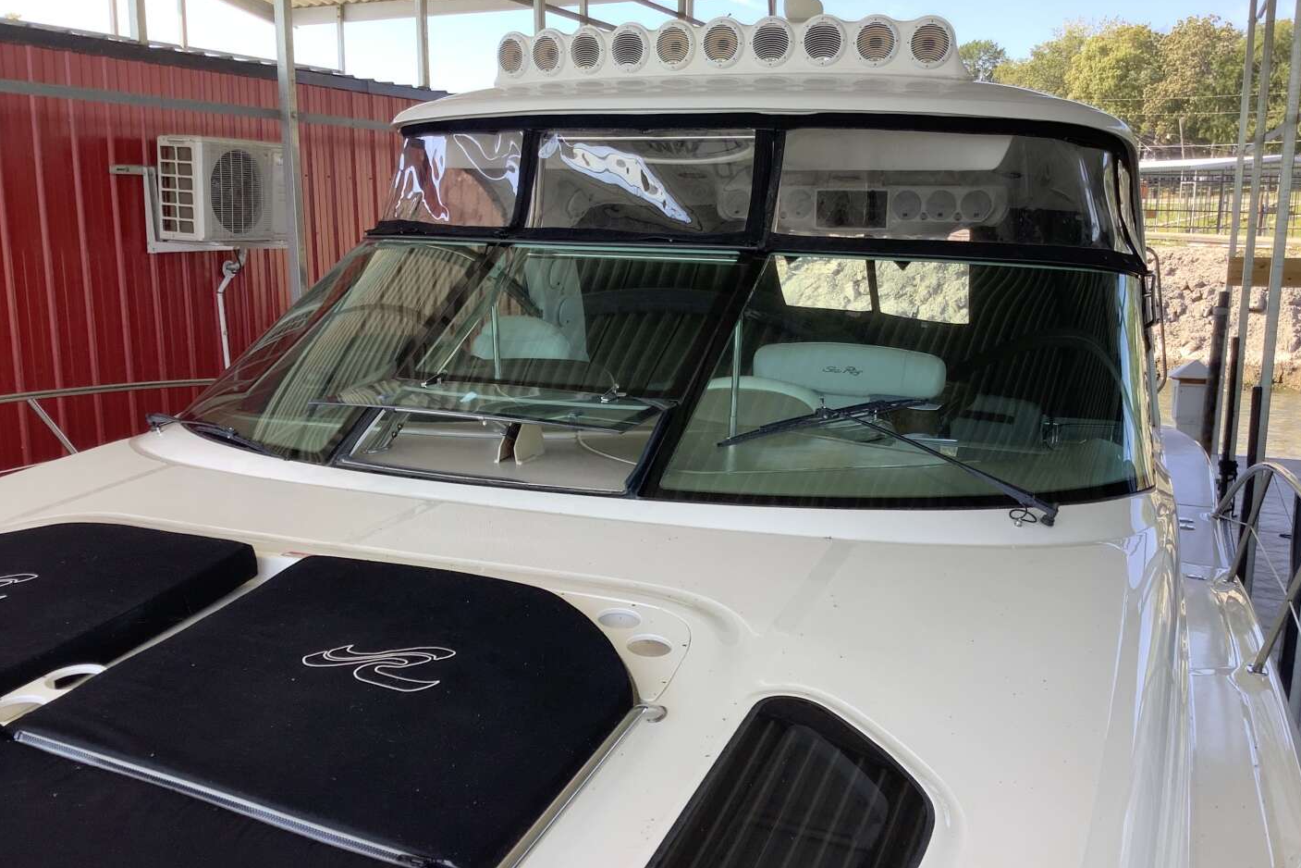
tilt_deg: -12.3
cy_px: 451
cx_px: 663
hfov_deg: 57.2
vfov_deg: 40.0
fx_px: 1192
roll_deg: +0.3
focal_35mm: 33
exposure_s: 1/120
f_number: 2.4
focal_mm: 3.3
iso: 25
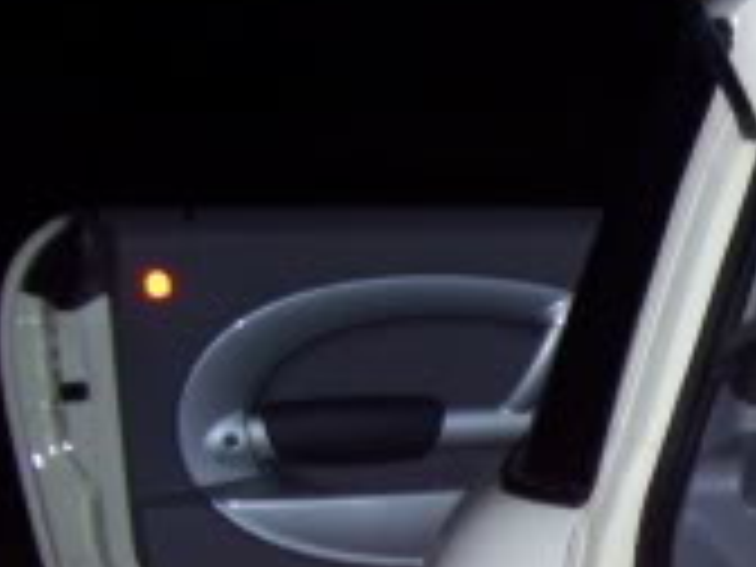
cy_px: 655
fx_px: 2992
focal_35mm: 137
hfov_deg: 13.4
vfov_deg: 10.7
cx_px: 1213
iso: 125
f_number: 2.7
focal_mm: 6
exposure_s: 1/60
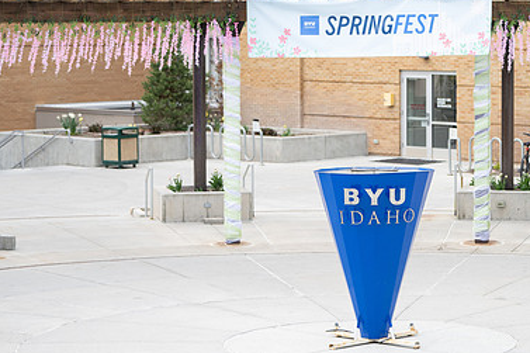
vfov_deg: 11.2
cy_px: 129
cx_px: 348
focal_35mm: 122
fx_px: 1795
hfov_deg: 16.8
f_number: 2.8
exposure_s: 1/400
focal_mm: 70
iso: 200
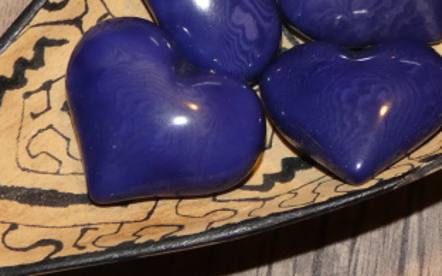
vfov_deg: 11.0
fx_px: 1409
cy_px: -65
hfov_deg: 17.5
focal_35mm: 117
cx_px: 421
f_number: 3.7
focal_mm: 7.8
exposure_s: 1/60
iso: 500
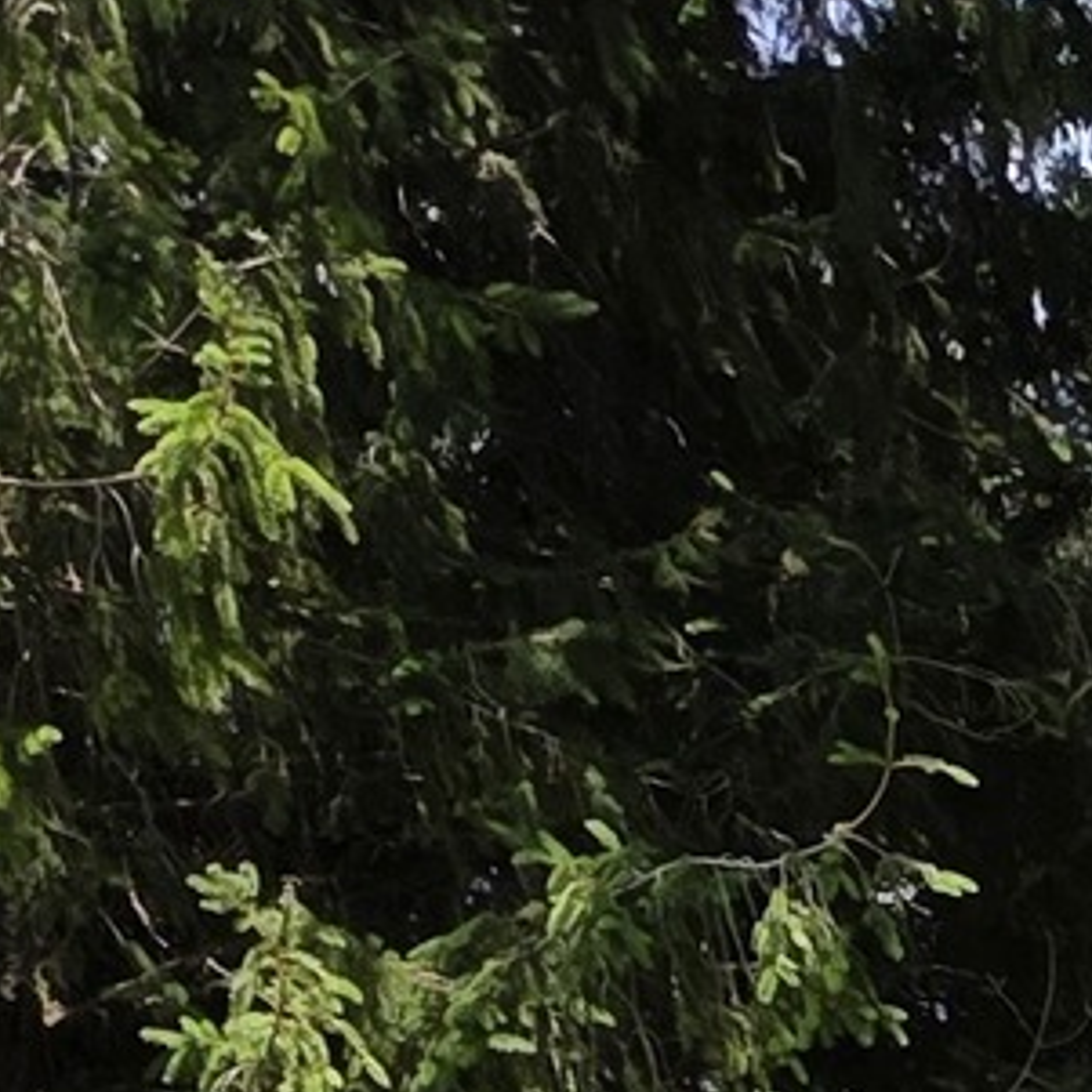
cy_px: 2039
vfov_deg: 16.2
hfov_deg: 14.1
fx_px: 3141
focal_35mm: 88
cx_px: 2579
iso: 40
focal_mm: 2.2
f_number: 1.9
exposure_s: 1/919
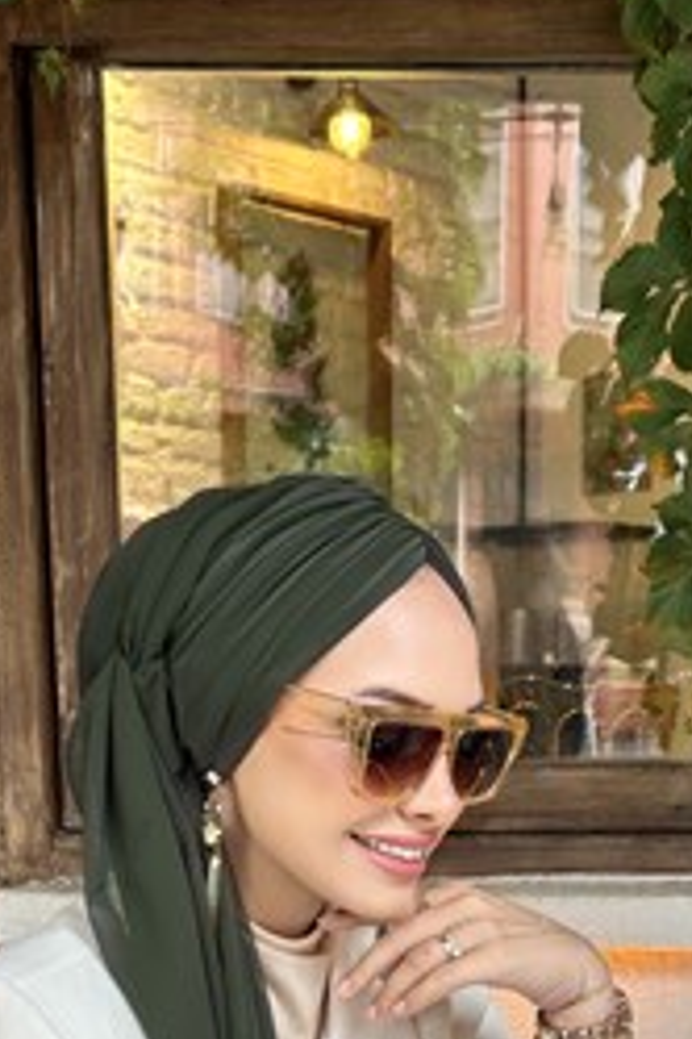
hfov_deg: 23.4
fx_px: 1672
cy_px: 983
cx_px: 375
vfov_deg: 32.3
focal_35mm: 58
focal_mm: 5.7
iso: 40
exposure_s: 1/100
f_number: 1.5
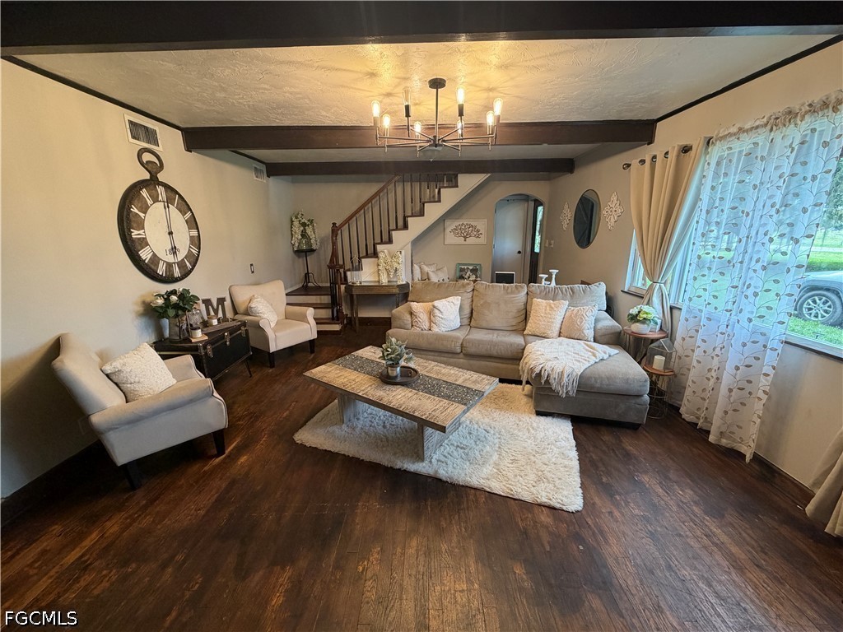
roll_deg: +1.1
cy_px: 316
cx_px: 422
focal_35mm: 14
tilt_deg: -14.8
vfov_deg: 85.7
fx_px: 341
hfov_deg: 102.1
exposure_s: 1/60
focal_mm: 2.22
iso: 200
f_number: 2.2
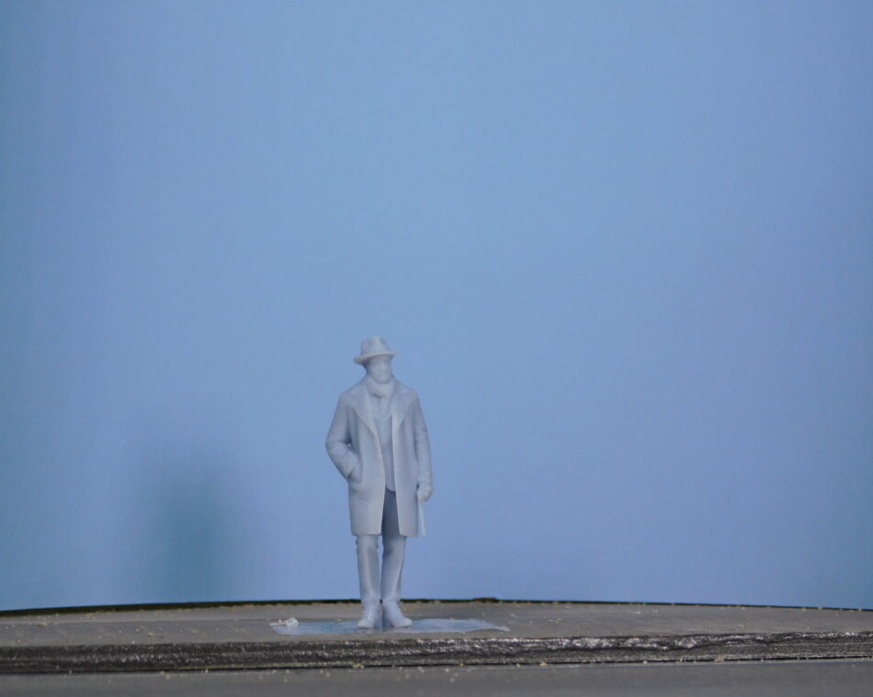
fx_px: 3616
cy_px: 348
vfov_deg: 11.0
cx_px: 411
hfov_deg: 13.8
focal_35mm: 140
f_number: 5
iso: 125
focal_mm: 23.7
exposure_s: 1/50
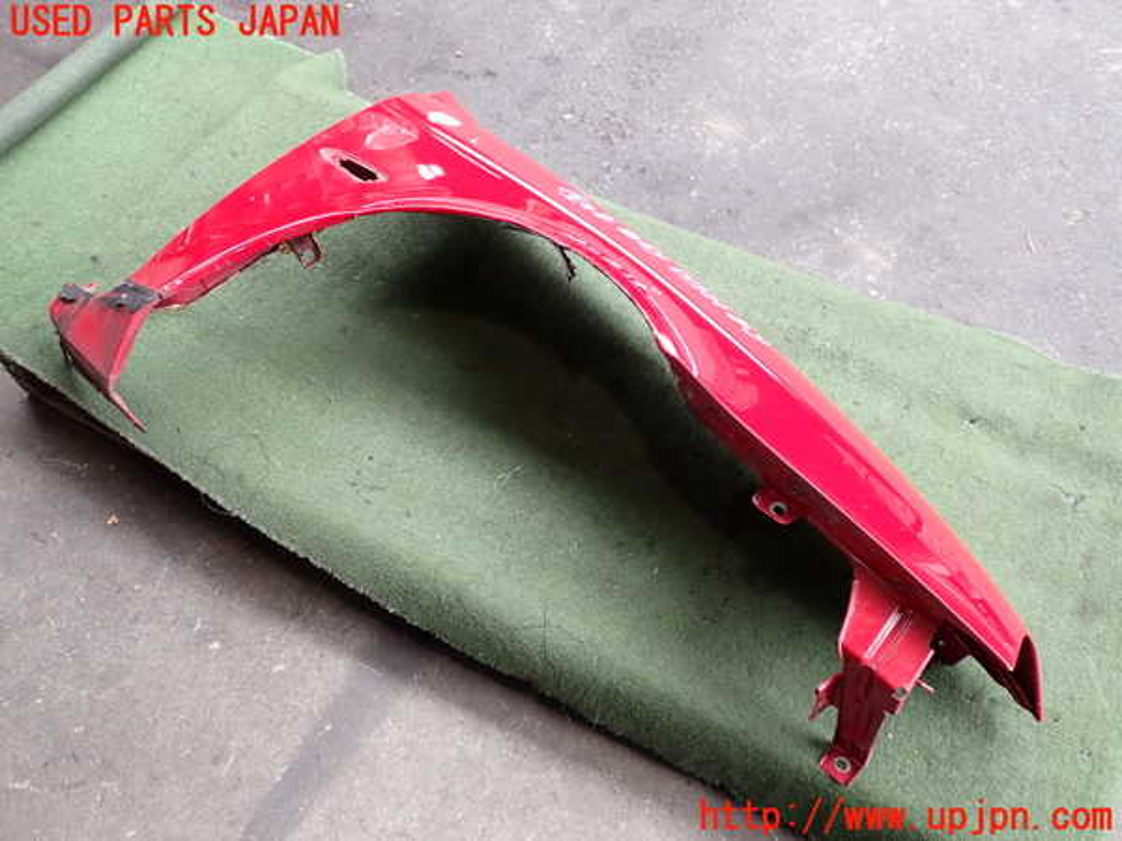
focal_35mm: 30
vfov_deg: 46.8
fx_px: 972
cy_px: 420
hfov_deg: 60.0
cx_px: 561
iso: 200
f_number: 2.3
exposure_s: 1/125
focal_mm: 5.4
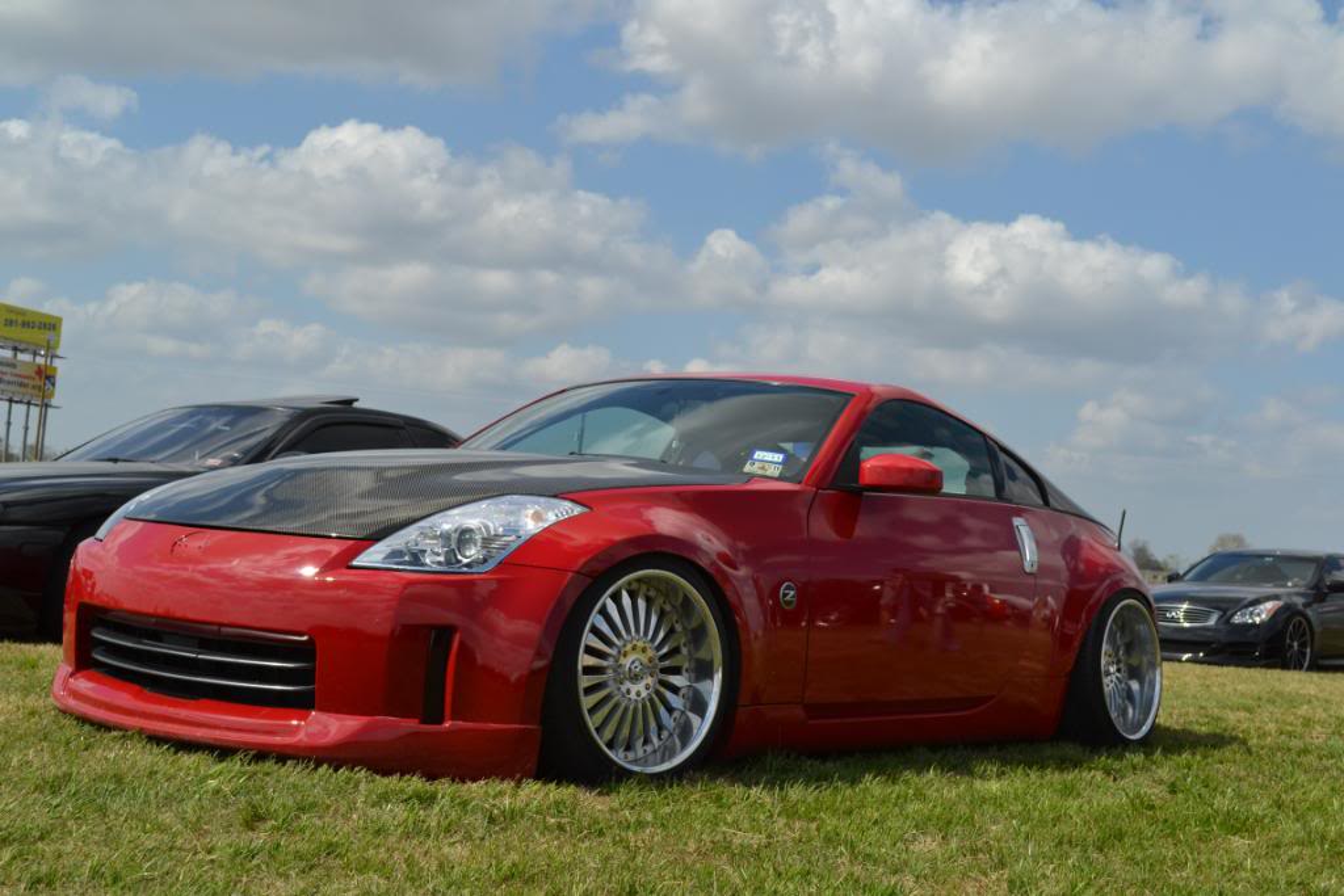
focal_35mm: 48
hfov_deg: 41.1
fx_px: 1792
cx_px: 672
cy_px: 448
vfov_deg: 28.1
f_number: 7.1
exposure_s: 1/2000
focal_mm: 32
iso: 400
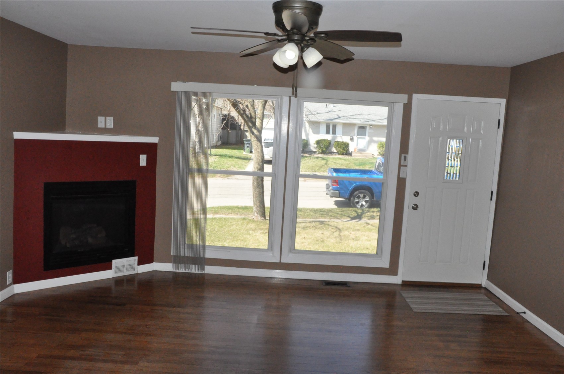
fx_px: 493
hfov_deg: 59.6
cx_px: 282
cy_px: 187
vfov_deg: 41.6
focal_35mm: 32
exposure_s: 1/200
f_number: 22
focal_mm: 21
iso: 3200
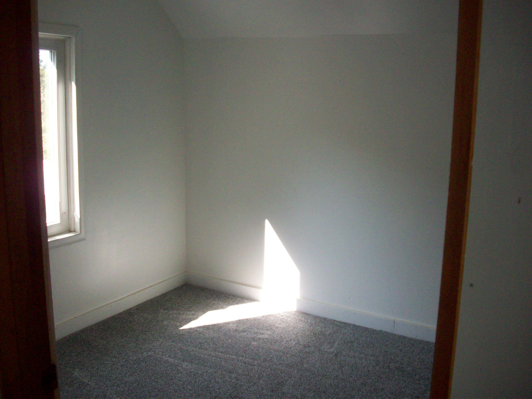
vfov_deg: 38.7
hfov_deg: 50.1
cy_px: 200
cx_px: 266
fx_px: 569
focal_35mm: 37
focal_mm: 6.2
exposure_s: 1/128
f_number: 2.8
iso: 163
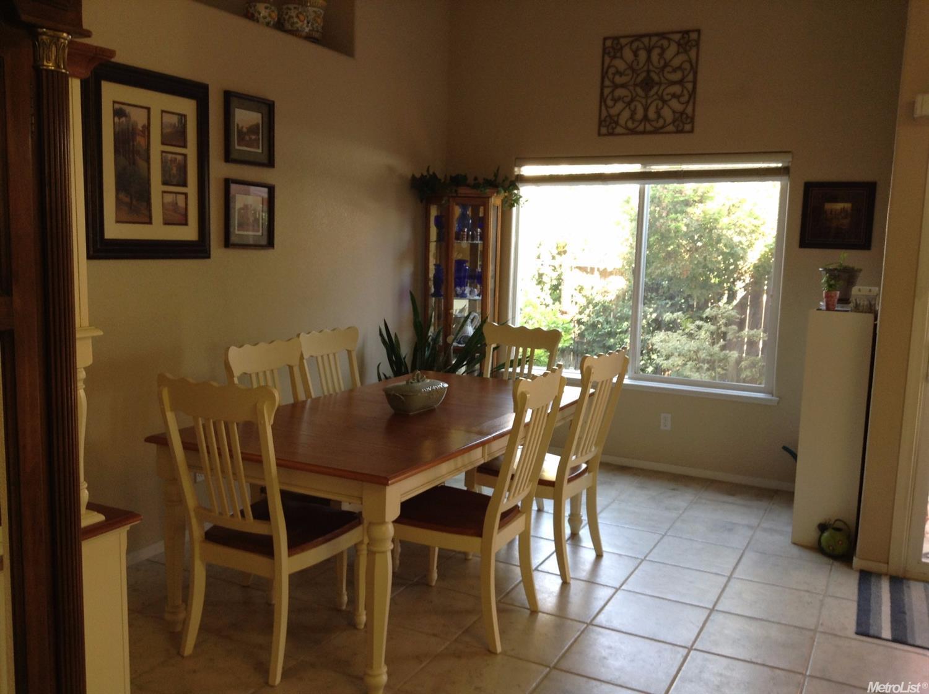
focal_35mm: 33
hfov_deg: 55.4
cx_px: 464
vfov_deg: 42.8
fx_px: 884
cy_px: 347
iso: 40
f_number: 2.4
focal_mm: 3.3
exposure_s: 1/25
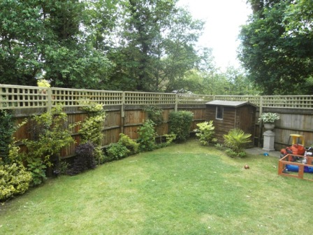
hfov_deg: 71.6
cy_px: 118
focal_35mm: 24
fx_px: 217
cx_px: 156
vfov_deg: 56.8
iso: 80
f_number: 2.8
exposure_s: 1/250
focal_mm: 4.3
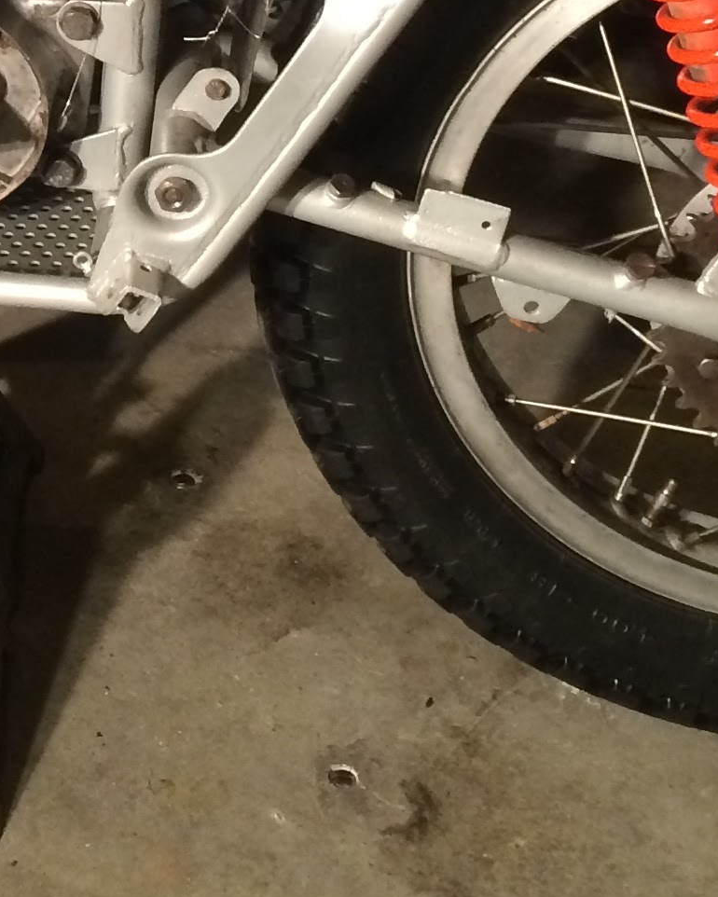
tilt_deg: -26.4
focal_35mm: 96
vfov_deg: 18.9
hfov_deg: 15.3
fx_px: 2549
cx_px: -213
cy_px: -165
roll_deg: +3.0
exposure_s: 1/30
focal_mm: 4.15
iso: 160
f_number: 2.2
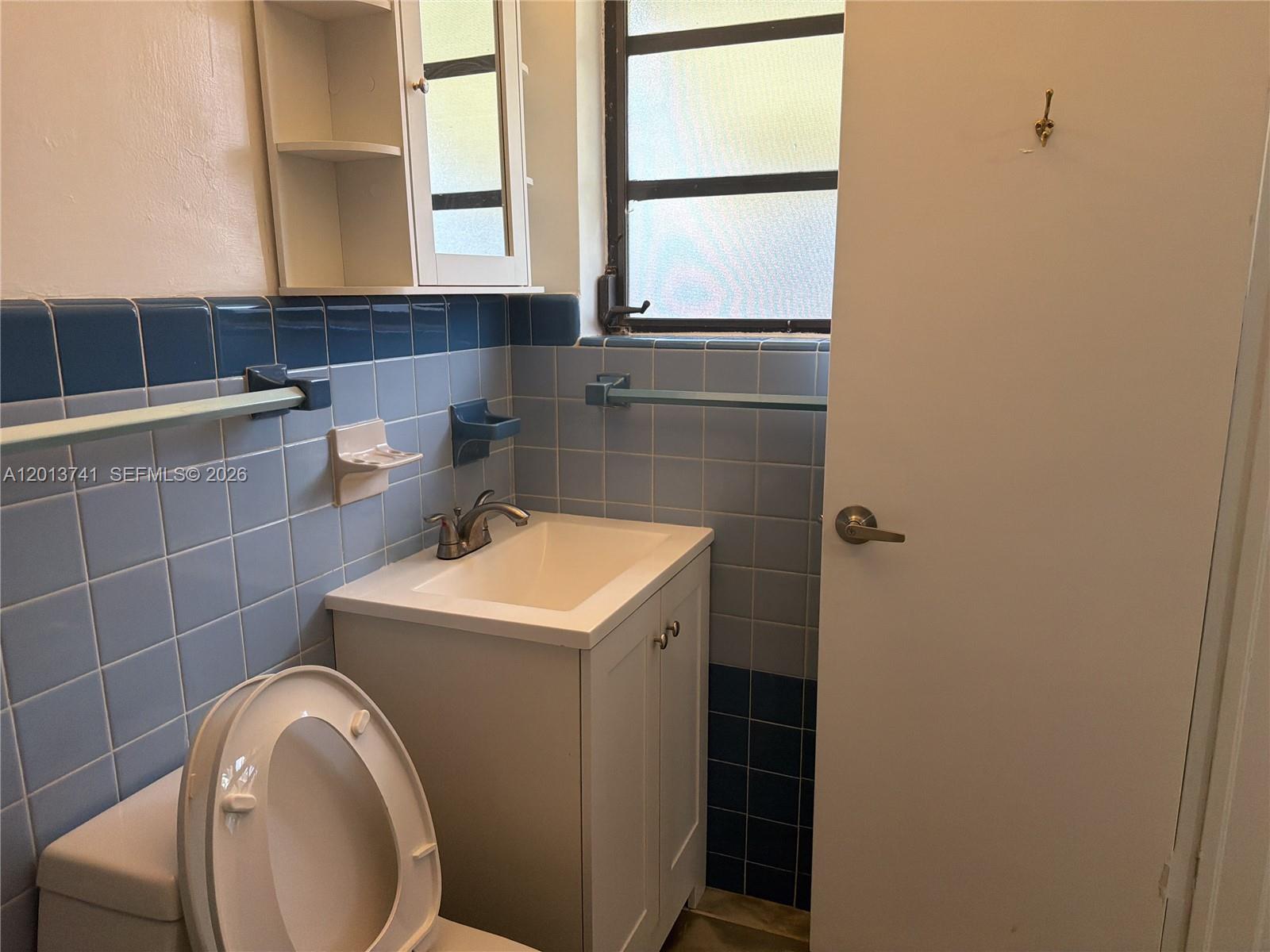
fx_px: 881
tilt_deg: -12.2
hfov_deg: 71.6
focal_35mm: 24
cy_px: 476
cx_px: 635
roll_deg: +1.0
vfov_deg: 56.8
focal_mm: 6.76
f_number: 1.78
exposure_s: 1/333
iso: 400
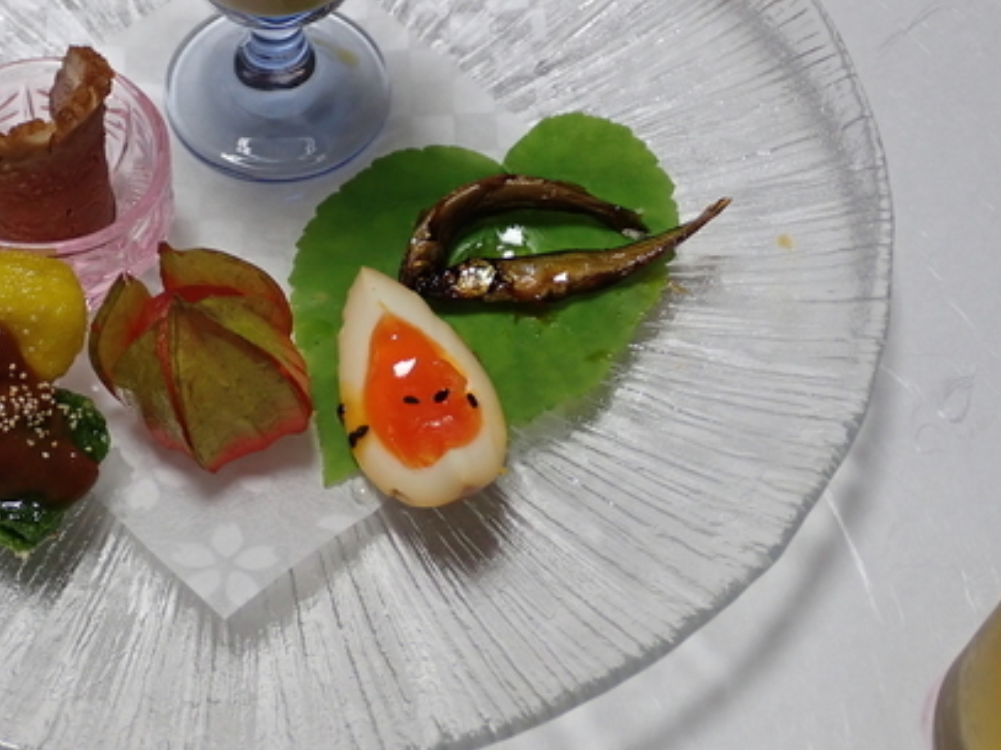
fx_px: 1706
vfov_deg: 24.7
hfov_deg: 32.3
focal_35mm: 59
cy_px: 239
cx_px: 295
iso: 320
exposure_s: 1/40
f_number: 2.8
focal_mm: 7.34
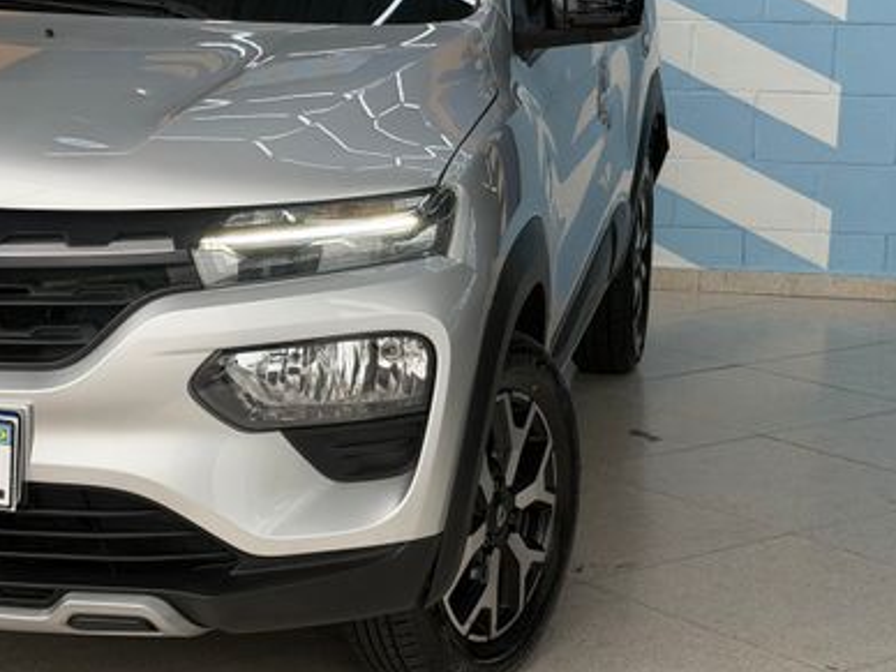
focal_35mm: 95
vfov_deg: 15.5
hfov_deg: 20.5
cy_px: 236
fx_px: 2459
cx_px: 201
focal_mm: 6.76
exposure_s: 1/561
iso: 80
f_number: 1.78
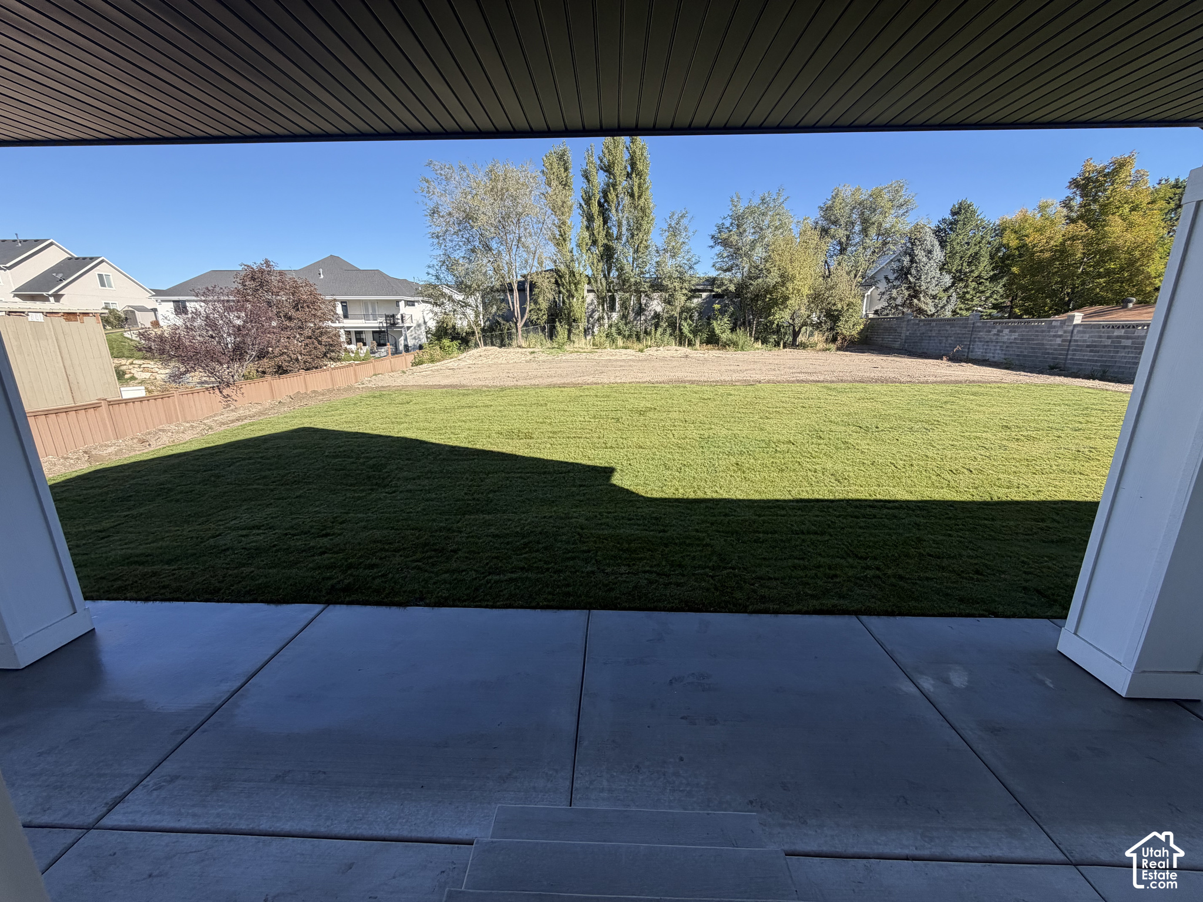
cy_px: 451
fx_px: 487
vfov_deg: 85.7
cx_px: 602
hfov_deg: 102.1
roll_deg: +0.4
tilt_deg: -15.0
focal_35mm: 14
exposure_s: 1/751
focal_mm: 2.22
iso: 40
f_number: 2.2
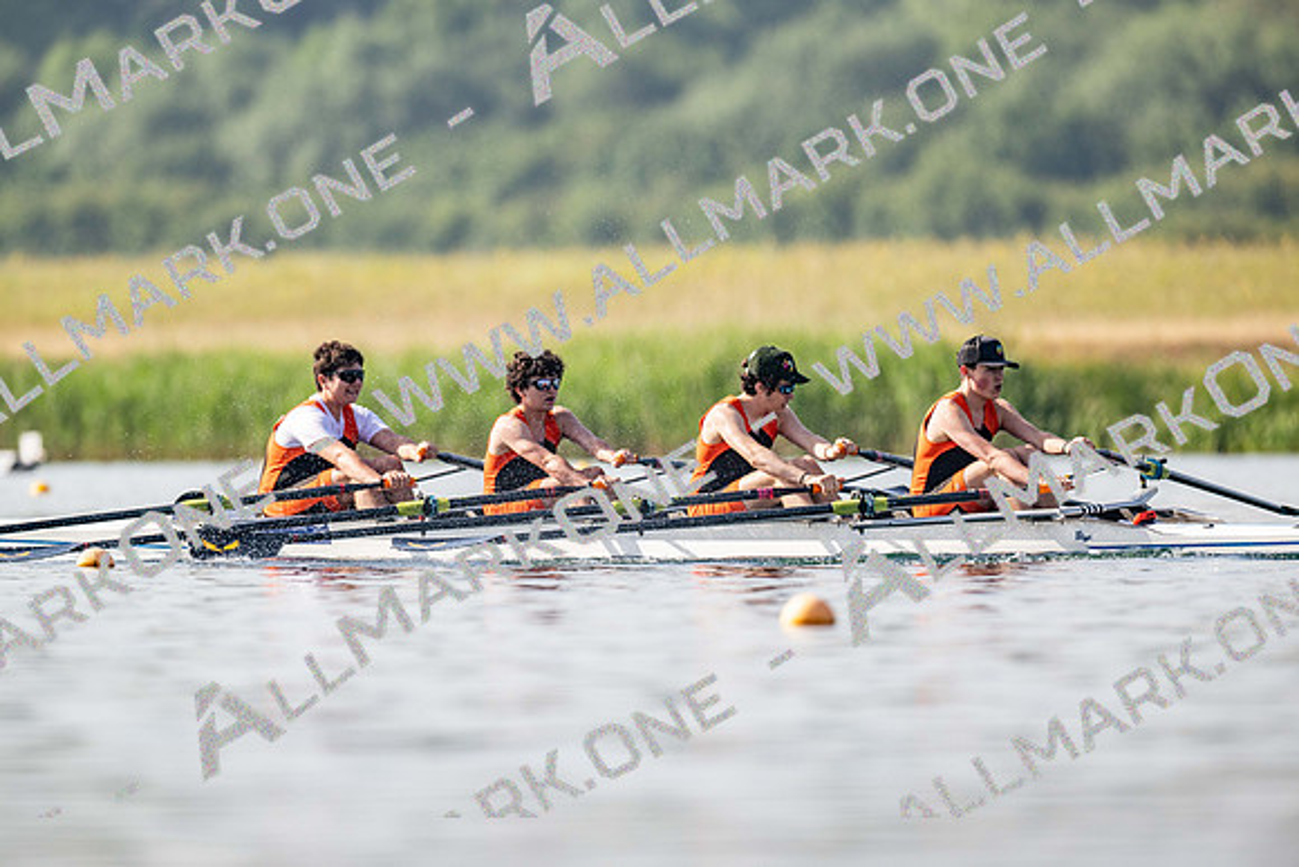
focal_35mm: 600
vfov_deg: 2.3
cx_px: 650
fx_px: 21654
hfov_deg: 3.4
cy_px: 434
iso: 220
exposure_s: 1/2500
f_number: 5
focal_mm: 600
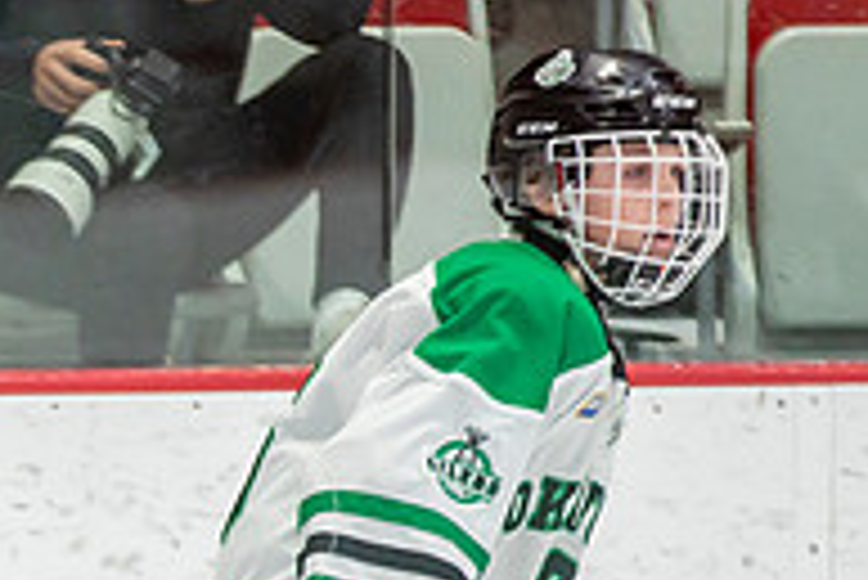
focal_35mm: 991
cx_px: -469
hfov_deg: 2.1
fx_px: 23911
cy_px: 883
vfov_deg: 1.4
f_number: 3.2
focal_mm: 200
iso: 800
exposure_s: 1/640
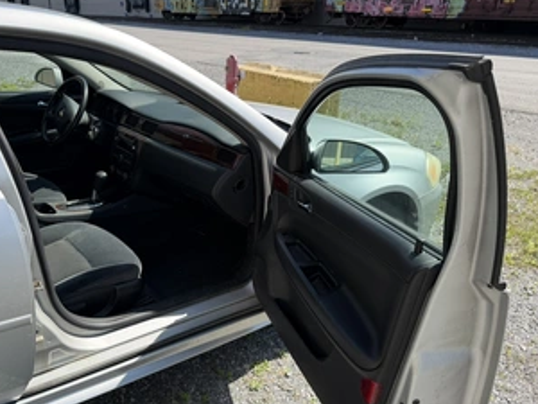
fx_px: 497
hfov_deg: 55.8
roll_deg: +1.7
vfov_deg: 44.1
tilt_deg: -20.3
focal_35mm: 32
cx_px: 188
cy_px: 214
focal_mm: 6.76
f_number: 1.78
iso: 100
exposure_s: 1/2703
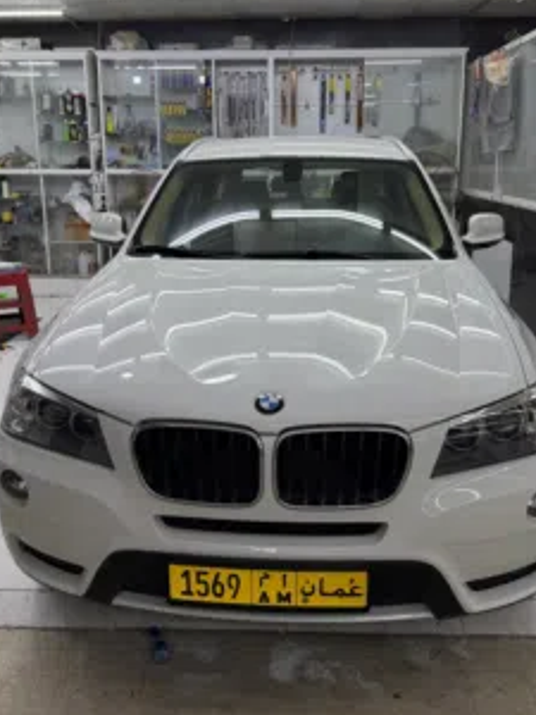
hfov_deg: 44.2
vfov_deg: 56.5
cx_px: 274
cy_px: 298
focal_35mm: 32
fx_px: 661
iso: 80
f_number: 1.78
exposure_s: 1/246
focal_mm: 6.76
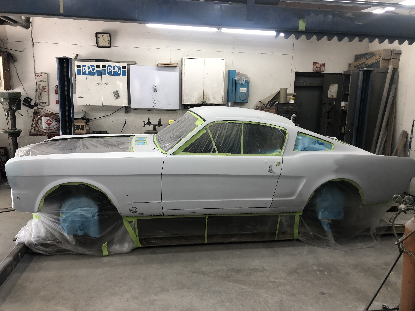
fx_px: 336
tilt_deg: -13.8
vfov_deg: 49.7
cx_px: 208
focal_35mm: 28
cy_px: 156
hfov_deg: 63.4
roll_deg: -2.3
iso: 25
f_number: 1.8
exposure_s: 1/40
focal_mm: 3.99
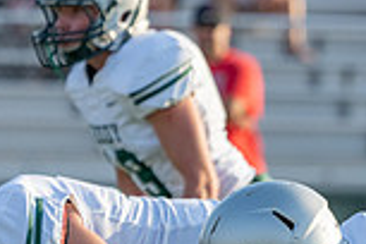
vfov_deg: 1.2
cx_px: 510
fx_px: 11579
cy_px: 434
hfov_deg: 1.8
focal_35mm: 1139
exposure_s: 1/1250
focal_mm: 300
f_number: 5.6
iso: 500
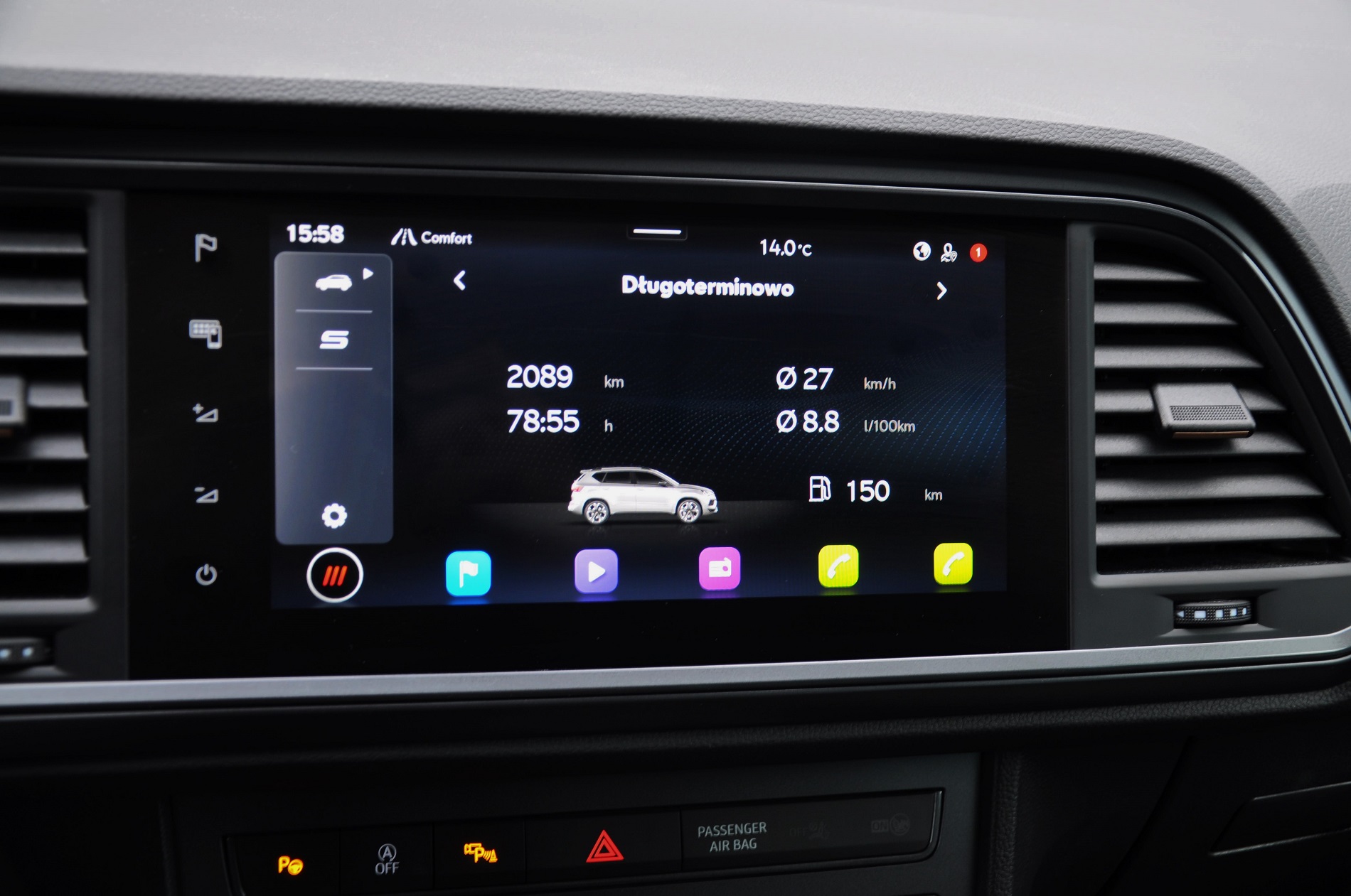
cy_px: 448
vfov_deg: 31.8
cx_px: 676
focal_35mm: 42
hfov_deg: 46.5
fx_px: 1574
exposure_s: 1/20
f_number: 4
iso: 250
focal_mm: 28
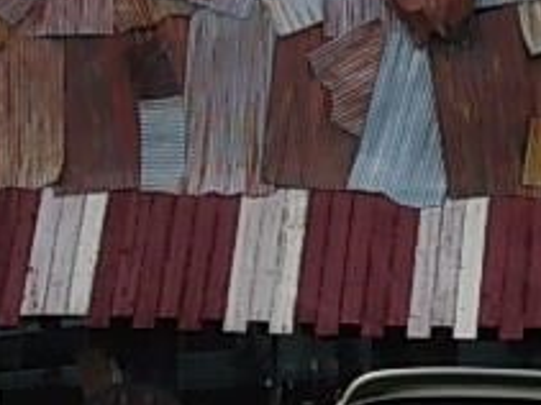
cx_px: 503
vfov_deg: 4.3
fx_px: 5342
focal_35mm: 342
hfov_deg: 5.8
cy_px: -85
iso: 80
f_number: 5.8
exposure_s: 1/200
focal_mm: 16
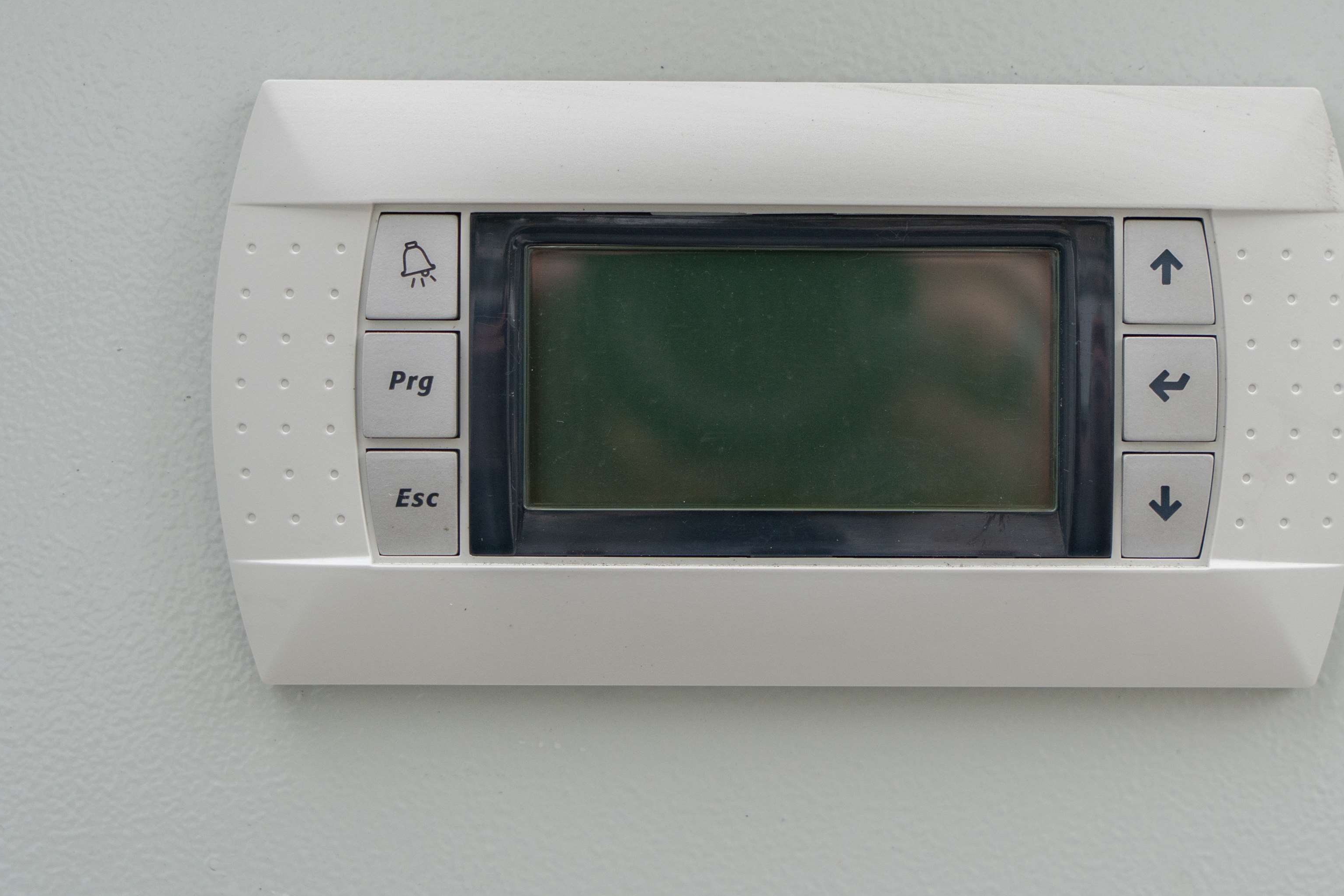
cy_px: 352
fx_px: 2651
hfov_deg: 28.4
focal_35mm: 71
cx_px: 817
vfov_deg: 19.2
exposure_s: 1/160
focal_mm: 52
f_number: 5
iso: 500
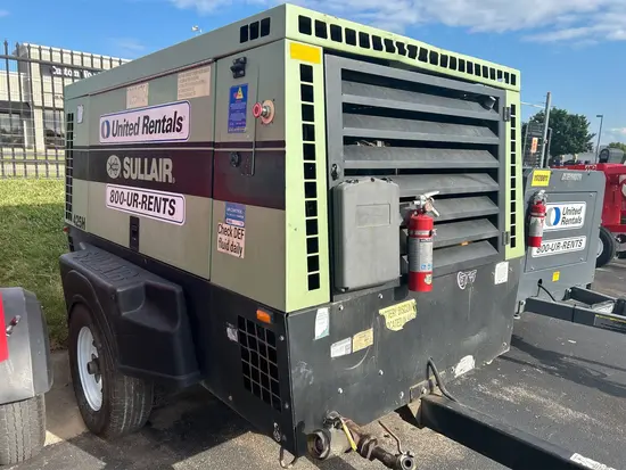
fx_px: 470
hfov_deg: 67.3
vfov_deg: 53.1
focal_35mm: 26
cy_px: 235
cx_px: 313
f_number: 1.5
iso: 50
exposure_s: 1/2045
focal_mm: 5.7
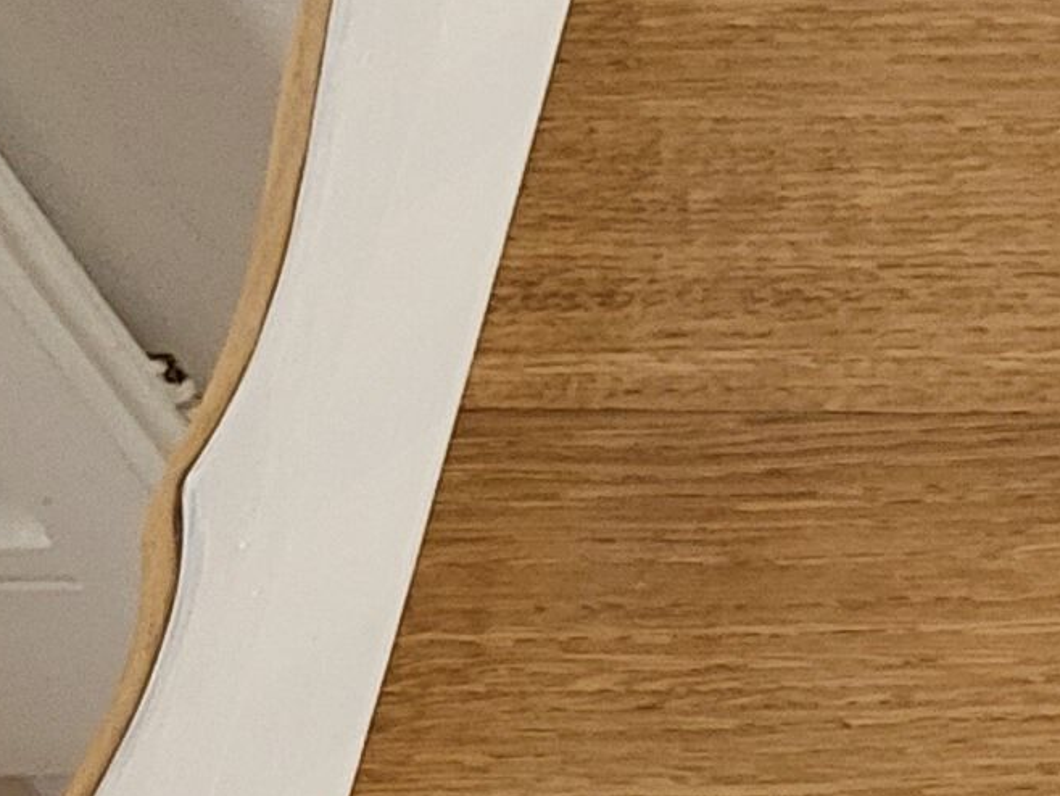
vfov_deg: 9.1
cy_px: 1221
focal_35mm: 158
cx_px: 2818
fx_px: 4840
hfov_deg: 10.2
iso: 320
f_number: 1.8
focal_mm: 5.4
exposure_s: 1/100
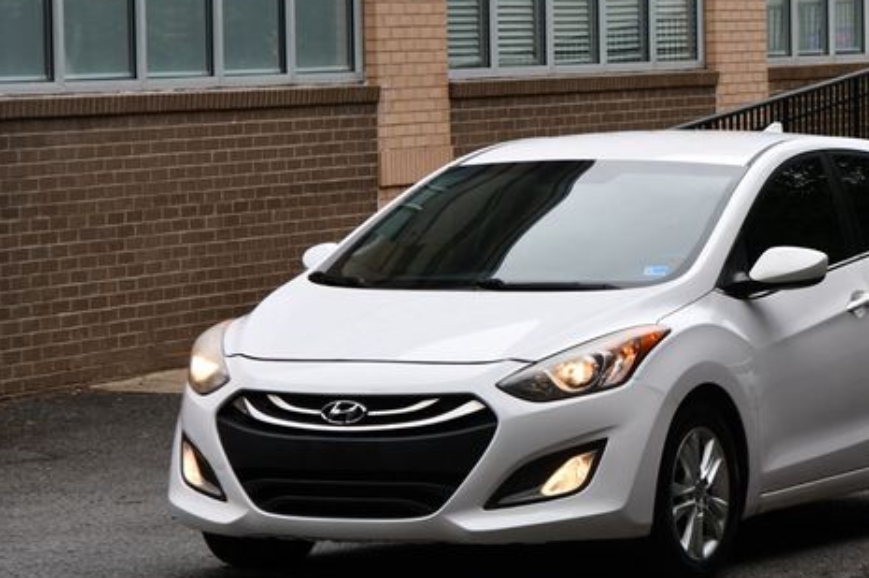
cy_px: 253
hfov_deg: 11.1
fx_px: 4485
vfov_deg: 7.4
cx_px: 591
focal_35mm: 186
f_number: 6.3
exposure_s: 1/250
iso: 200
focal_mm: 90
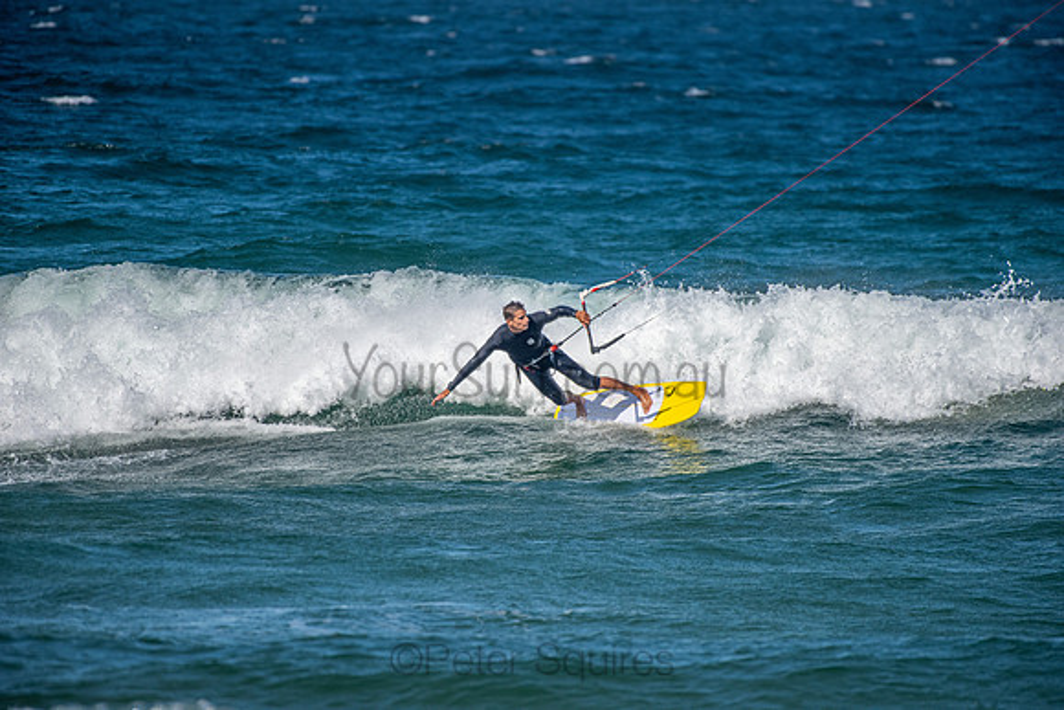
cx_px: 532
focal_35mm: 500
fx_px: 14781
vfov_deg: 2.8
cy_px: 355
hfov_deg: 4.1
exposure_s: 1/4000
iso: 720
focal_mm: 500
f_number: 5.6
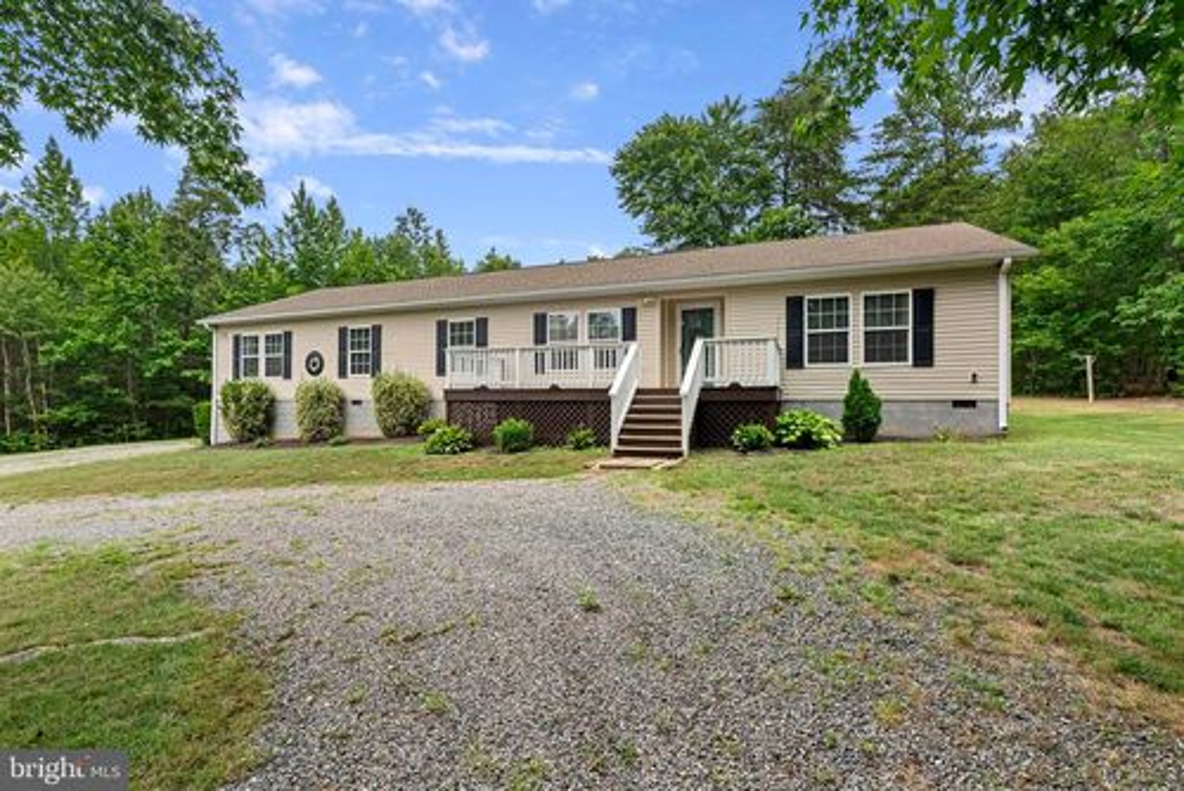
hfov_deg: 96.7
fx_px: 527
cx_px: 592
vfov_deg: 73.8
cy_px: 396
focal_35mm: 16
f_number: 8
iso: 800
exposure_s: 1/80
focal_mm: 16
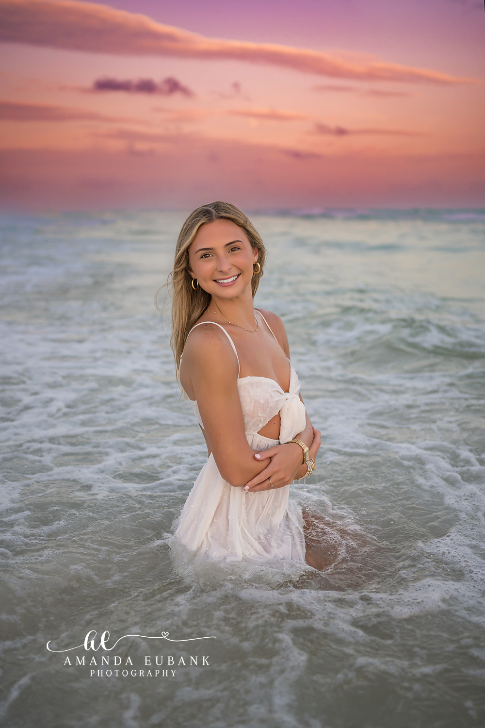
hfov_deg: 37.9
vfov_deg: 54.4
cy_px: 364
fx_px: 707
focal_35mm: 35
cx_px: 242
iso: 320
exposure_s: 1/2000
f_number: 1.8
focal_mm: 35
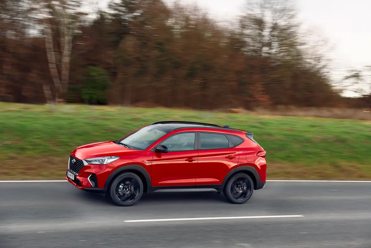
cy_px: 124
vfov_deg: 21.9
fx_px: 639
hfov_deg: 32.4
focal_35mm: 62
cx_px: 186
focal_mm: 62
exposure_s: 1/80
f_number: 8
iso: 400
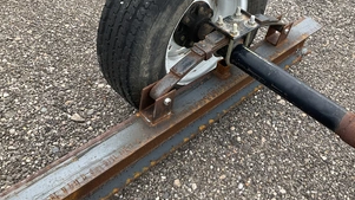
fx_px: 395
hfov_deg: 48.0
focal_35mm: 42
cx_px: 217
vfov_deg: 28.1
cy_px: 60
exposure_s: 1/540
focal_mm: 3
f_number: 1.8
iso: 25
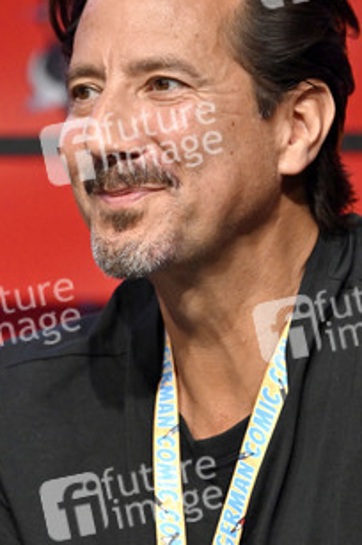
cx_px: 183
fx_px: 7876
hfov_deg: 2.6
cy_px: 233
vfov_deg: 4.0
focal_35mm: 521
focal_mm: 400
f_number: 6.3
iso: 4000
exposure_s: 1/400
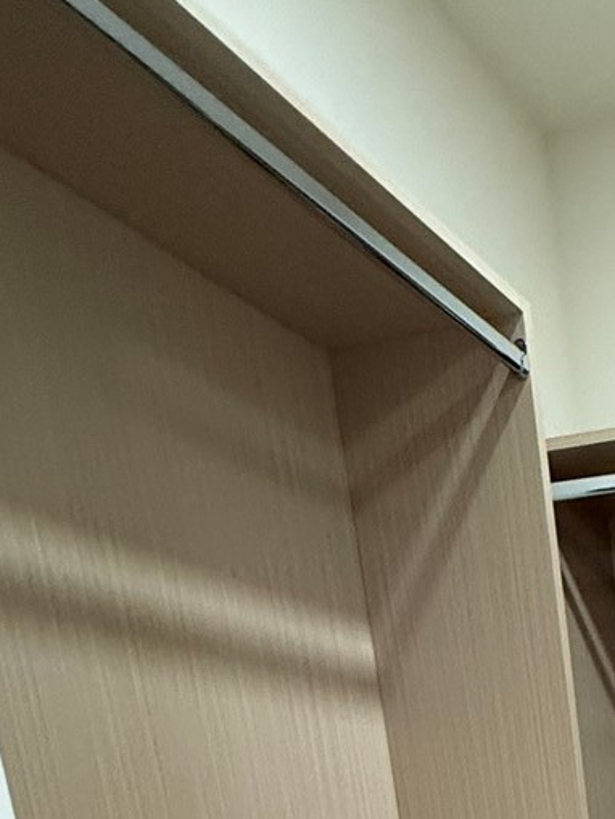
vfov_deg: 30.7
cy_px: 1130
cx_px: 913
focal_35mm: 44
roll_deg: +2.2
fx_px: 1042
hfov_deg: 25.3
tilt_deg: -12.7
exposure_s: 1/60
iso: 400
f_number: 2.2
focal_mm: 2.22
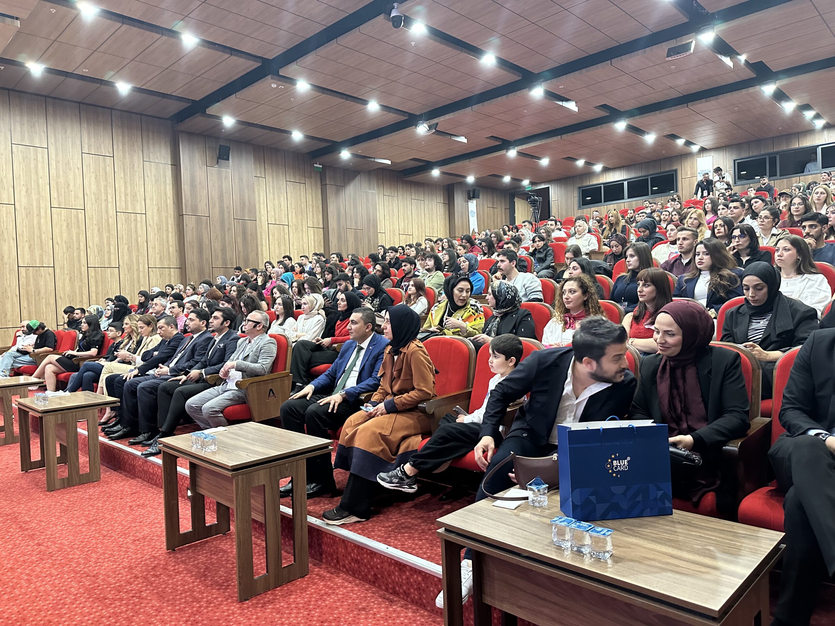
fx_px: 579
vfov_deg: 56.8
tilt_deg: -0.8
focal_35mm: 24
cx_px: 418
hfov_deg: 71.6
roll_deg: +2.2
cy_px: 313
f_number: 1.78
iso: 500
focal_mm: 6.86
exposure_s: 1/50
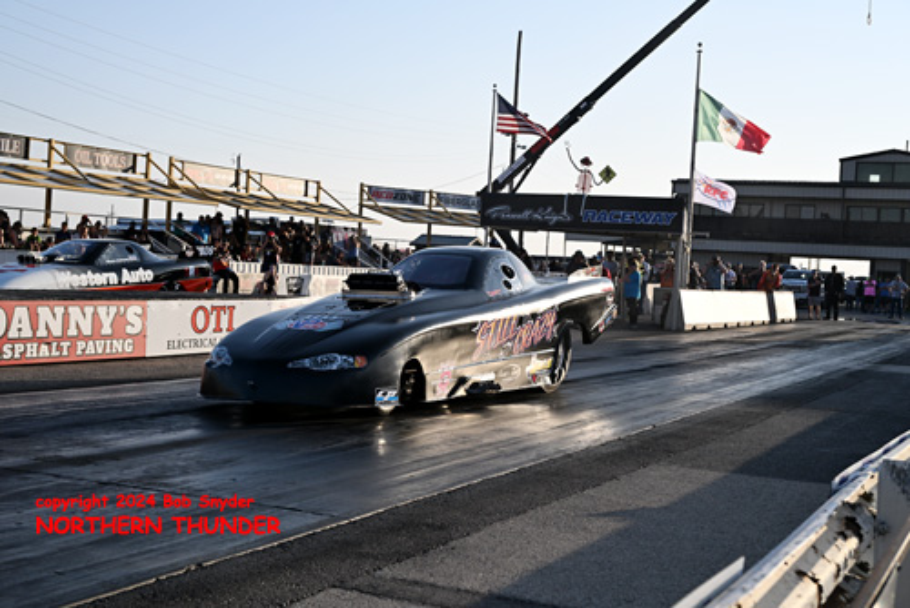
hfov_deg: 41.1
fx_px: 1214
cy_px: 304
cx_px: 455
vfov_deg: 28.1
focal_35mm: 48
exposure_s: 1/2000
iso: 450
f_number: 5.6
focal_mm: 48
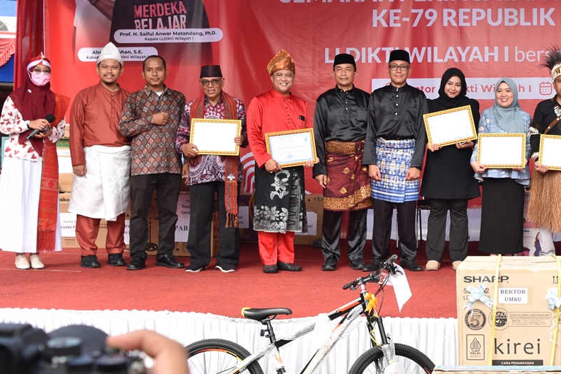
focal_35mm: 68
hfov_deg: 28.3
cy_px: 107
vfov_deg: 19.9
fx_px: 1059
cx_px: 527
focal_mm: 24
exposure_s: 1/80
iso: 100
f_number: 5.6
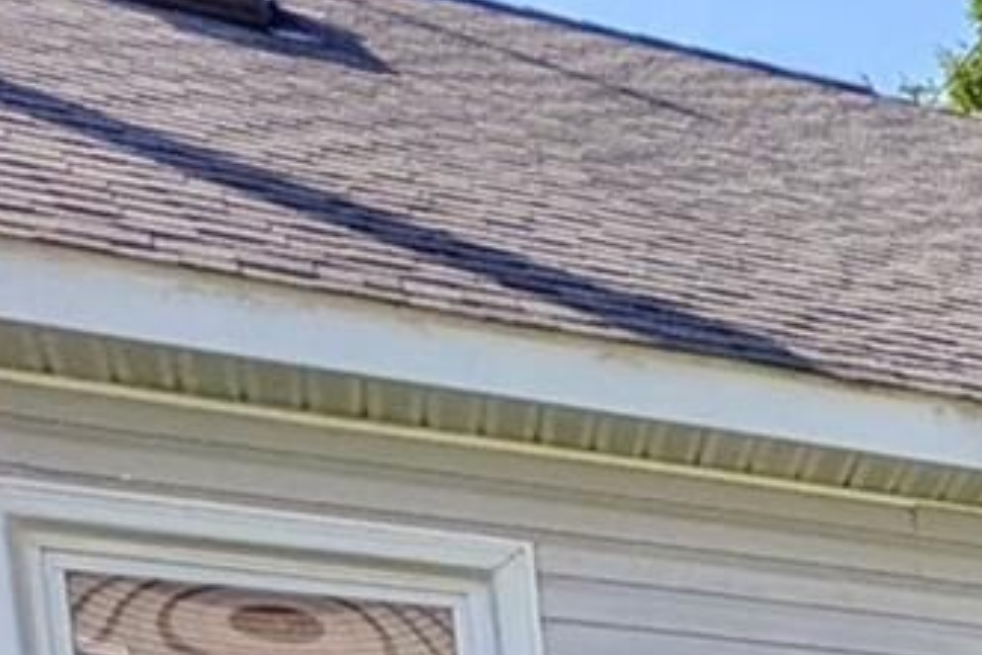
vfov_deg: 14.2
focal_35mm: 77
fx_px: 2101
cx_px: 2231
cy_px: 1399
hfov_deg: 16.0
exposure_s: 1/1073
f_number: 1.95
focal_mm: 2.23
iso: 40
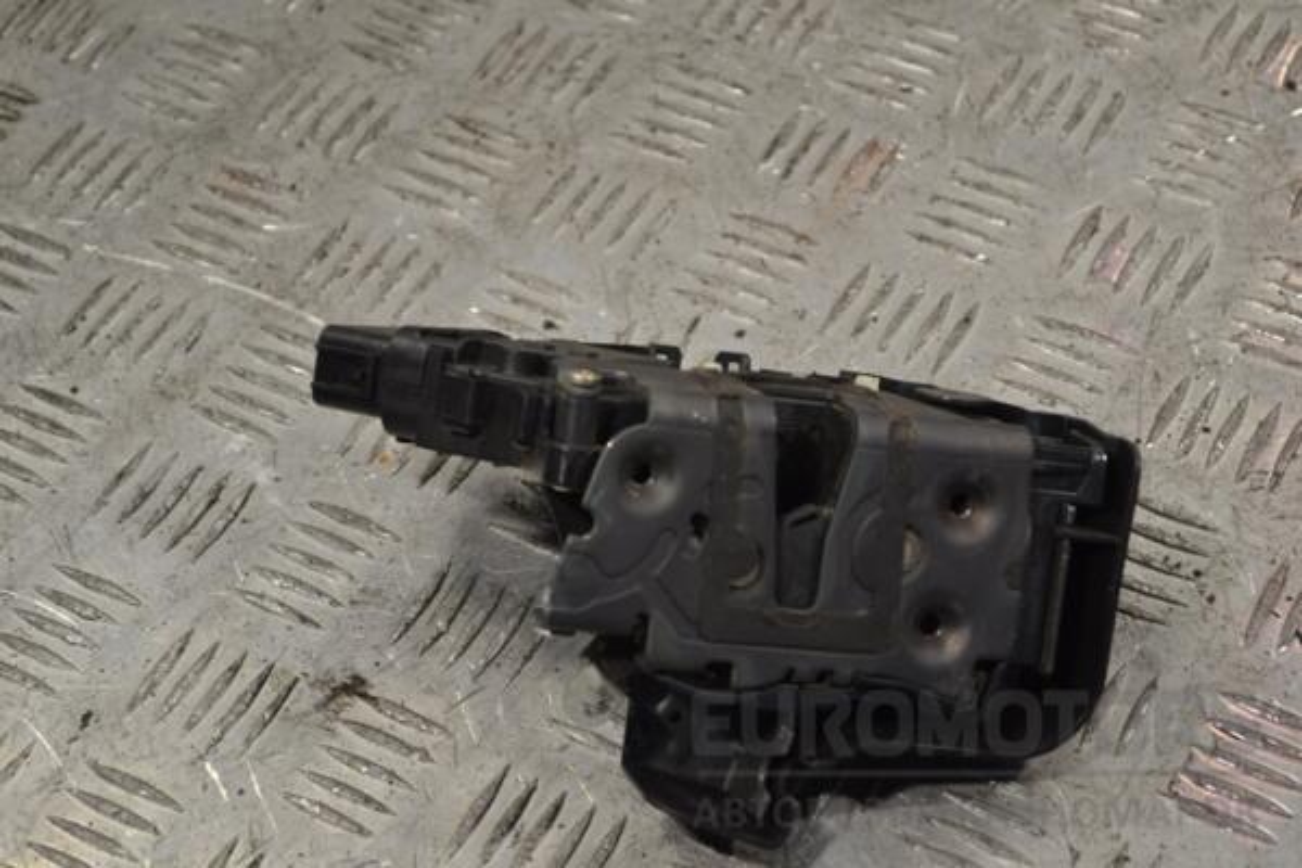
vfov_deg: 16.6
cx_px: 651
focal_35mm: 82
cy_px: 434
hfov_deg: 24.6
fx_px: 2984
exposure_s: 1/80
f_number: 5.6
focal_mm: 55
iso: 400
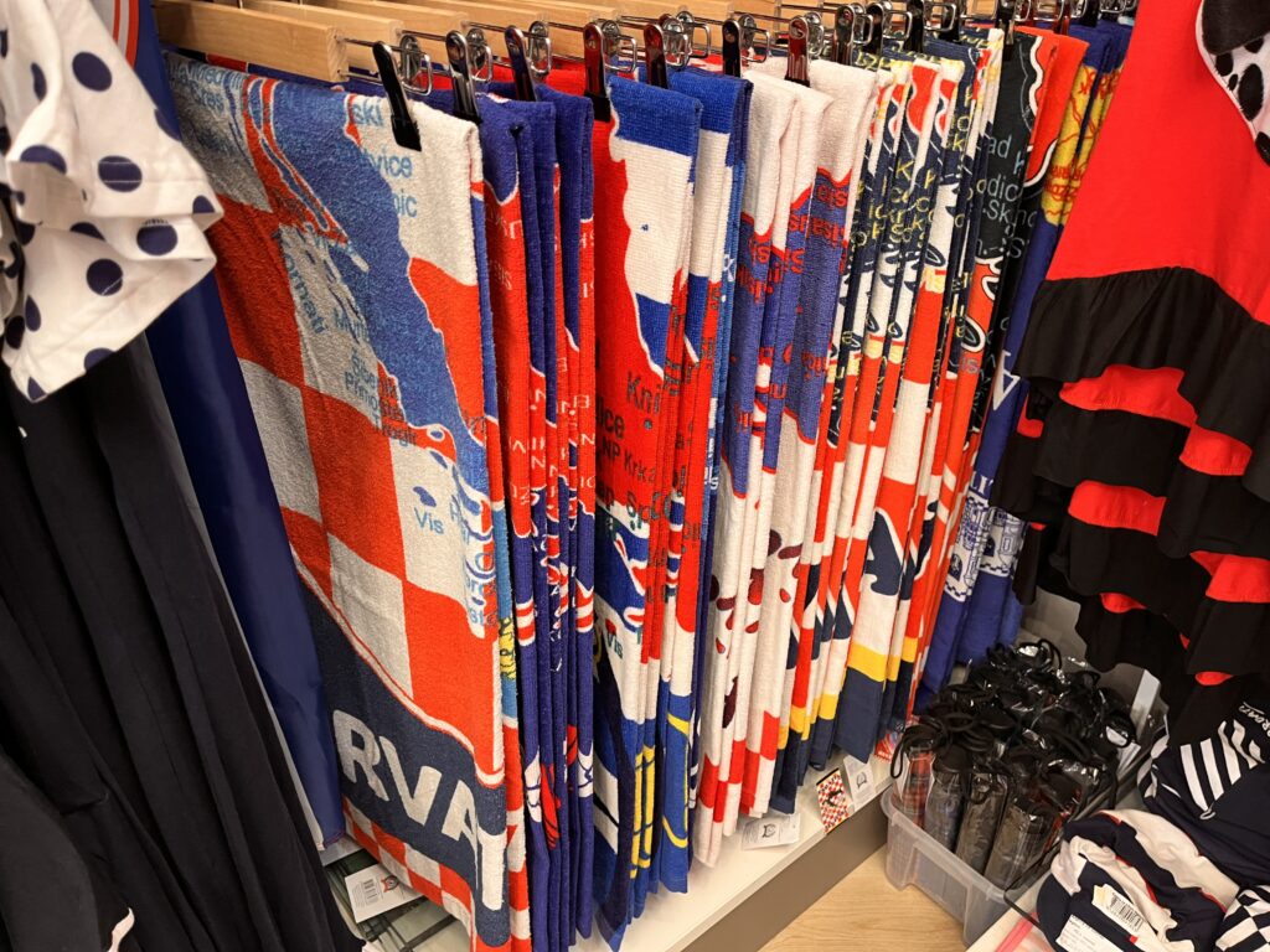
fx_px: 954
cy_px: 476
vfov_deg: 53.1
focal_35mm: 26
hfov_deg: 67.3
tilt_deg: -30.5
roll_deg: +0.2
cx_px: 635
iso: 160
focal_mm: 5.1
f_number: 1.6
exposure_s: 1/50
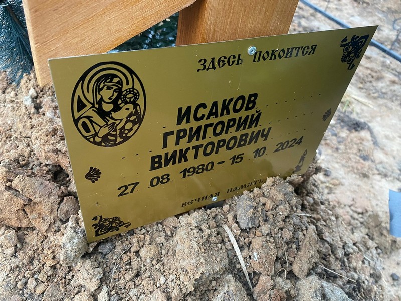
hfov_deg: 67.3
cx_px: 200
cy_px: 150
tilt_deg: -42.1
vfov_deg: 53.1
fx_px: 301
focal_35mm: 26
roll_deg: -11.5
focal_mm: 4.25
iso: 400
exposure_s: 1/60
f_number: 1.8
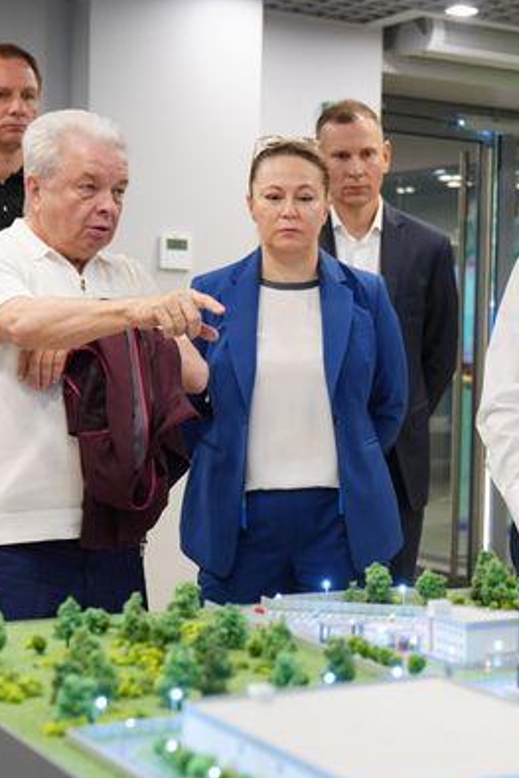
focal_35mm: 71
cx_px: 455
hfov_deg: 18.9
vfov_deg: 28.4
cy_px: 432
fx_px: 1534
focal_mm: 40
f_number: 3.5
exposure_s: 1/200
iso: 2000
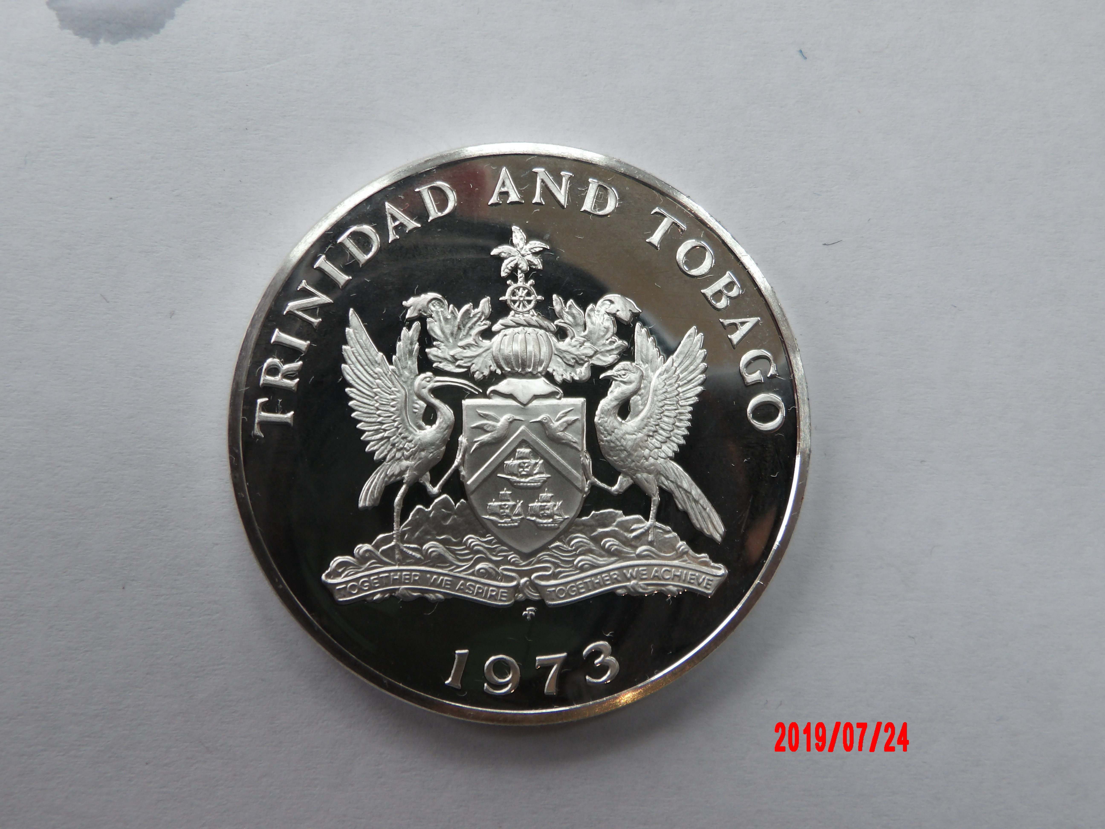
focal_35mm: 34
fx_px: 1085
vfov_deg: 41.8
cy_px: 414
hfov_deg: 54.0
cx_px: 552
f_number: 4.5
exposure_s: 1/56
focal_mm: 6.2
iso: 100
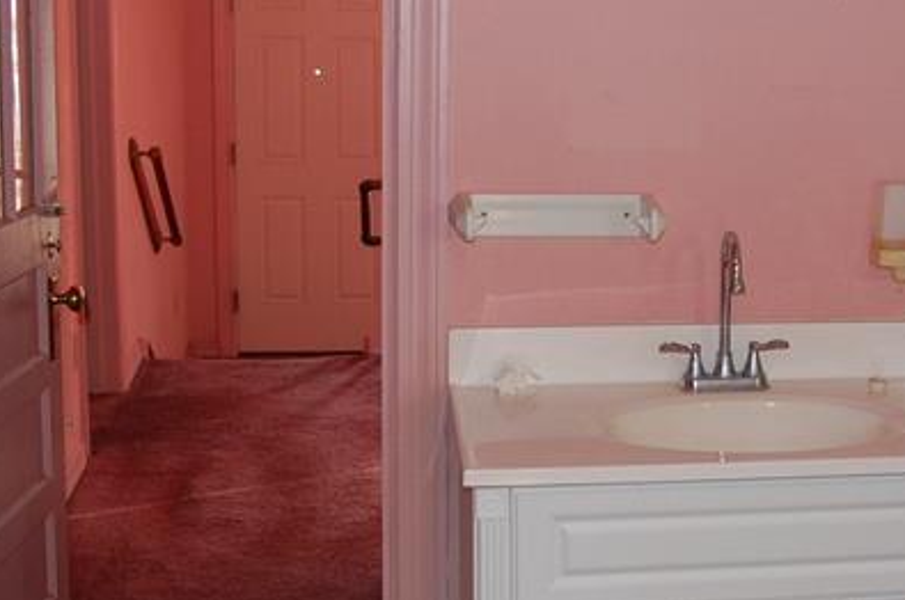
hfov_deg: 27.7
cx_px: 829
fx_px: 1757
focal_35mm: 70
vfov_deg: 19.4
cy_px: 332
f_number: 3.5
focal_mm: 18
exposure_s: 1/60
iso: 400
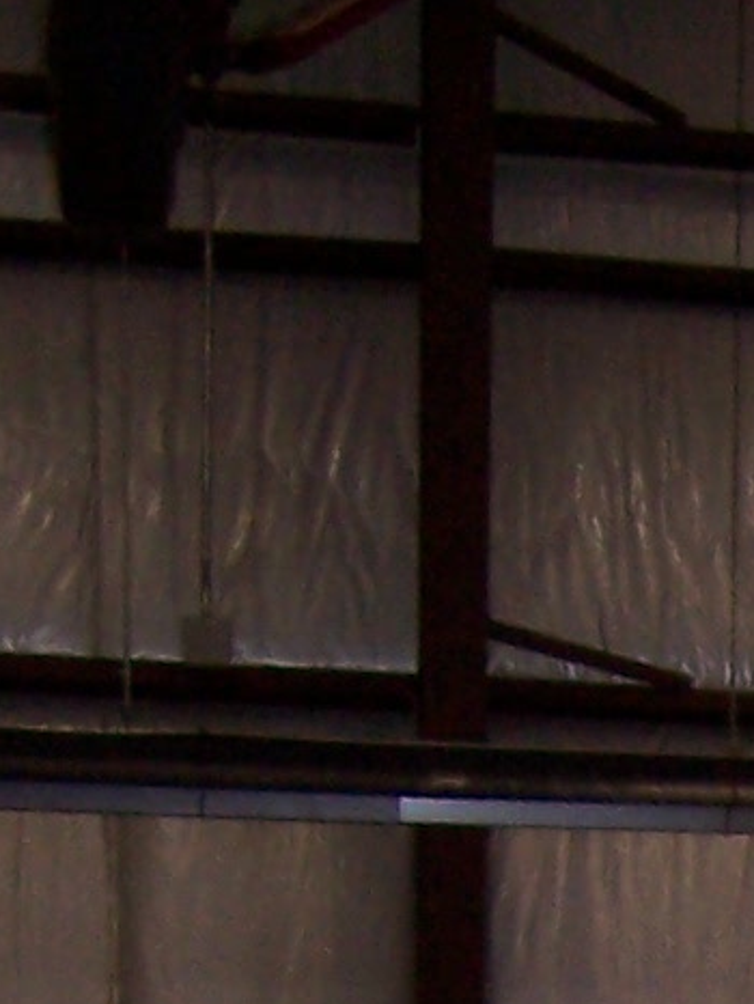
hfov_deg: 8.2
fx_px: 4875
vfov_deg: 10.6
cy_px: 2135
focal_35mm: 168
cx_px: 1706
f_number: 2.7
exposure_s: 1/60
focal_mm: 5.6
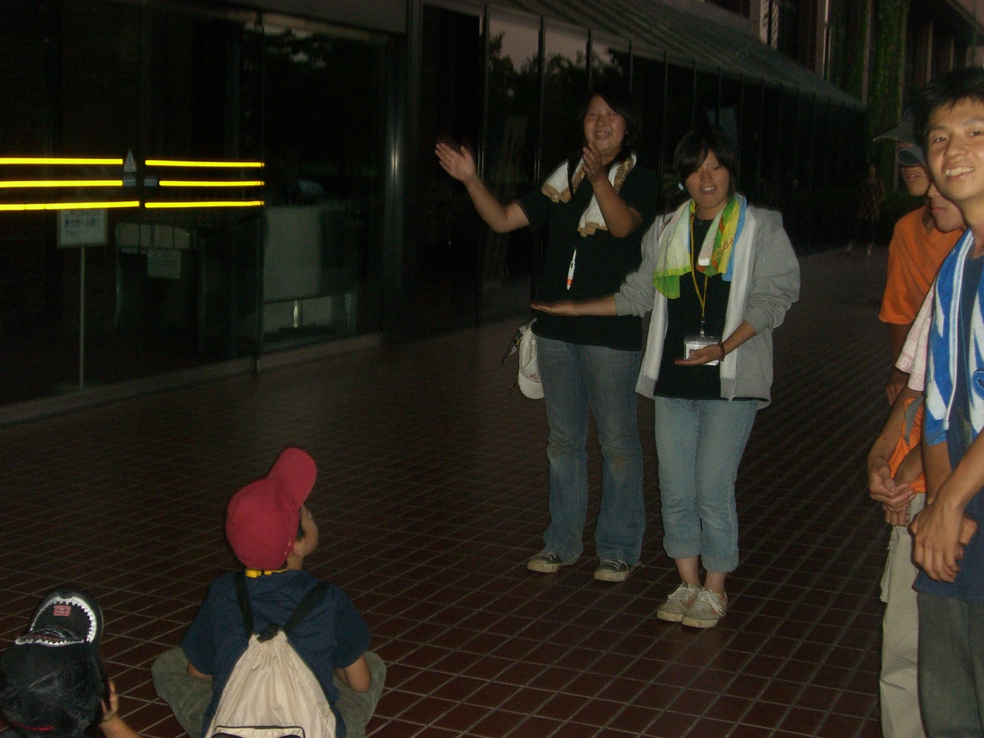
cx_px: 492
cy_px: 369
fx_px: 1563
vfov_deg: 26.6
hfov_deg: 34.9
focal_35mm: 55
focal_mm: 9
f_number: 3.3
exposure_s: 1/60
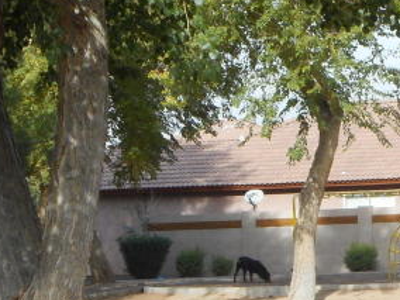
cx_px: 566
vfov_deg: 6.1
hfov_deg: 8.0
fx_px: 2796
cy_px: 307
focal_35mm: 242
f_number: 5.3
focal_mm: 12
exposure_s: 1/200
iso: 80
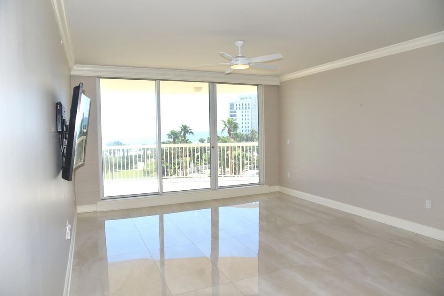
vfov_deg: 53.1
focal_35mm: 24
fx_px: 296
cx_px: 222
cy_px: 148
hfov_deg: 73.7
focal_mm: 24
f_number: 6.3
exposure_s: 1/160
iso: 100
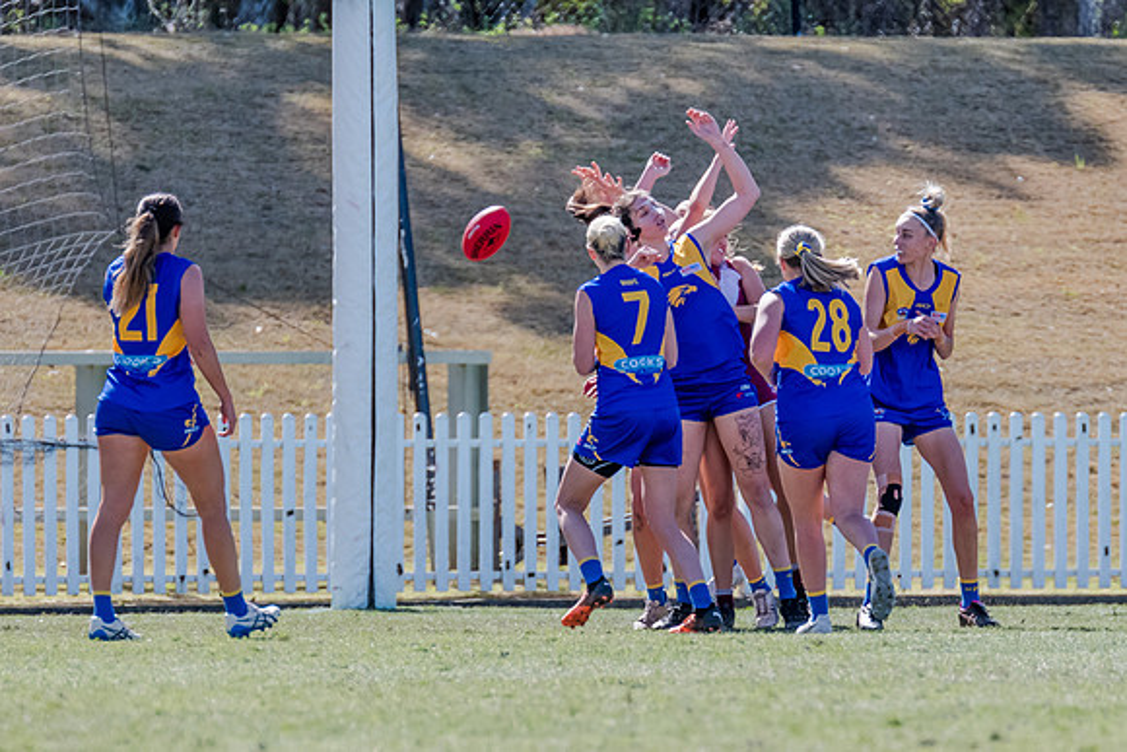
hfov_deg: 2.7
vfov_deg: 1.8
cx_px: 804
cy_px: 380
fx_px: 24335
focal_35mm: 777
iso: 800
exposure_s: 1/1600
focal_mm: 420
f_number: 6.3
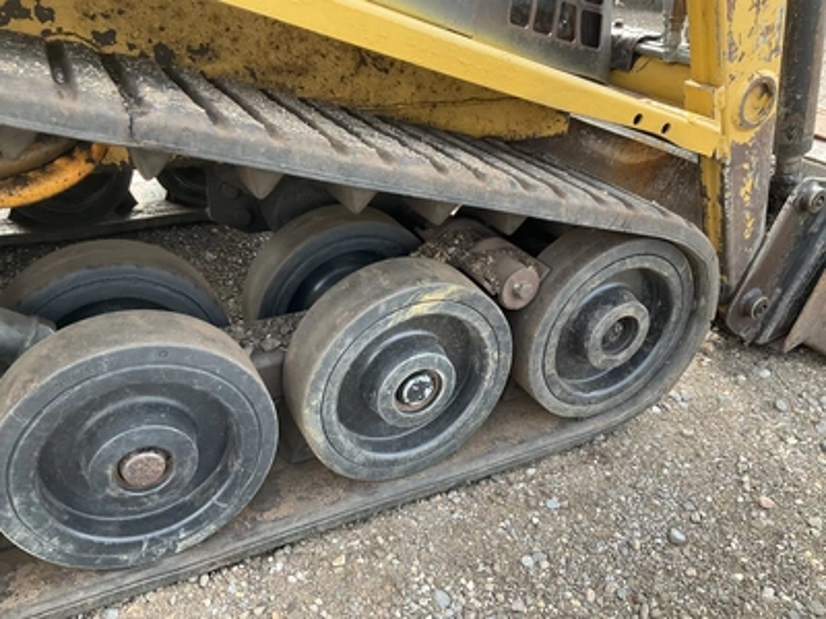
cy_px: 310
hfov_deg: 61.7
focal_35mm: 29
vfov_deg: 48.2
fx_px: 692
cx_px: 413
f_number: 1.8
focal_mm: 3
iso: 32
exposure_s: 1/122
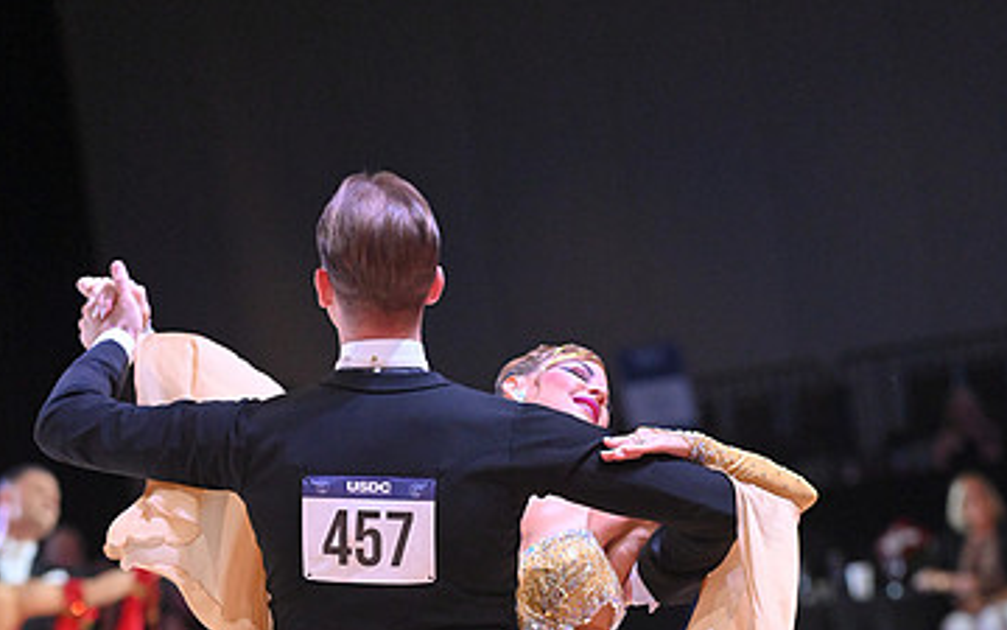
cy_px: 736
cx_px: 502
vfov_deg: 5.5
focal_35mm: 238
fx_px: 6532
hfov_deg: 8.8
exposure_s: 1/400
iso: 4000
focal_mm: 145
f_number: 4
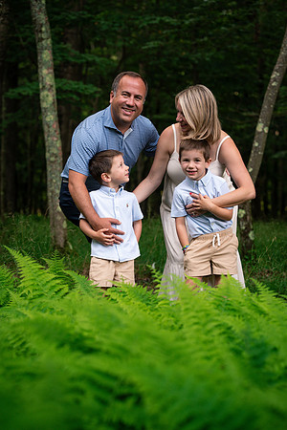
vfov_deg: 23.9
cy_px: 215
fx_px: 1016
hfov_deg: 16.1
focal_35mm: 85
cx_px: 144
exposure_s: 1/200
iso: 200
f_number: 4
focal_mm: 85
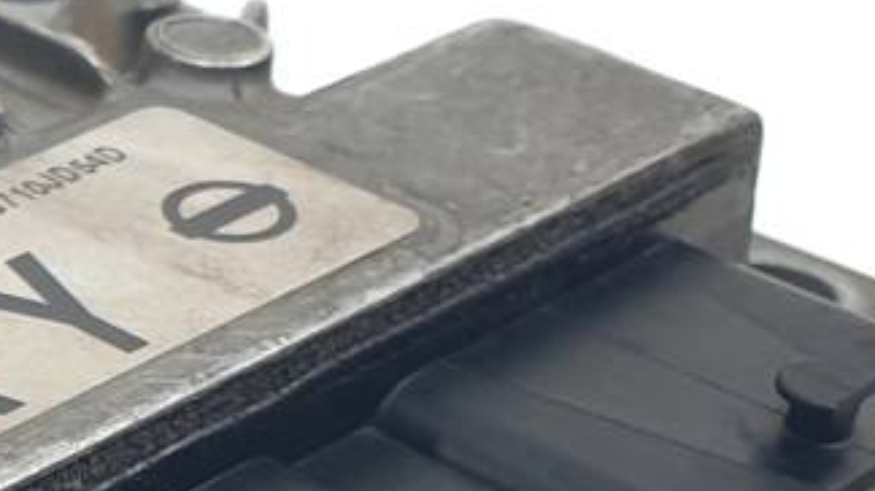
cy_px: 836
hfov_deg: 14.8
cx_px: -726
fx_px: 2922
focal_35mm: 126
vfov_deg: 9.2
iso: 50
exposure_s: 1/145
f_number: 2.4
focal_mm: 4.3
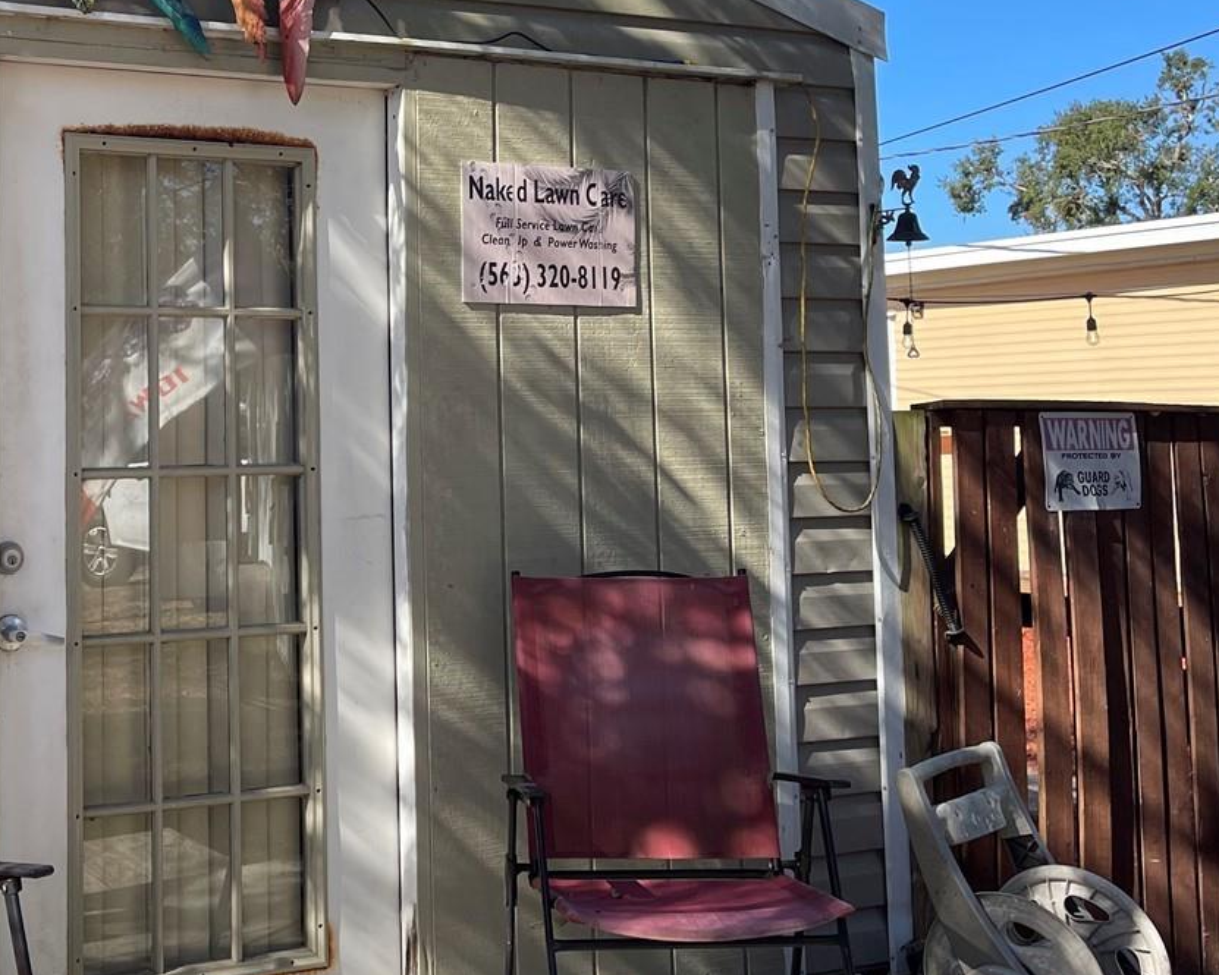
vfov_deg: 31.8
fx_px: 1696
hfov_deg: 38.1
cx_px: 252
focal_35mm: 47
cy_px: 324
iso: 32
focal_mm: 5.1
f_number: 1.6
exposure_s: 1/1238
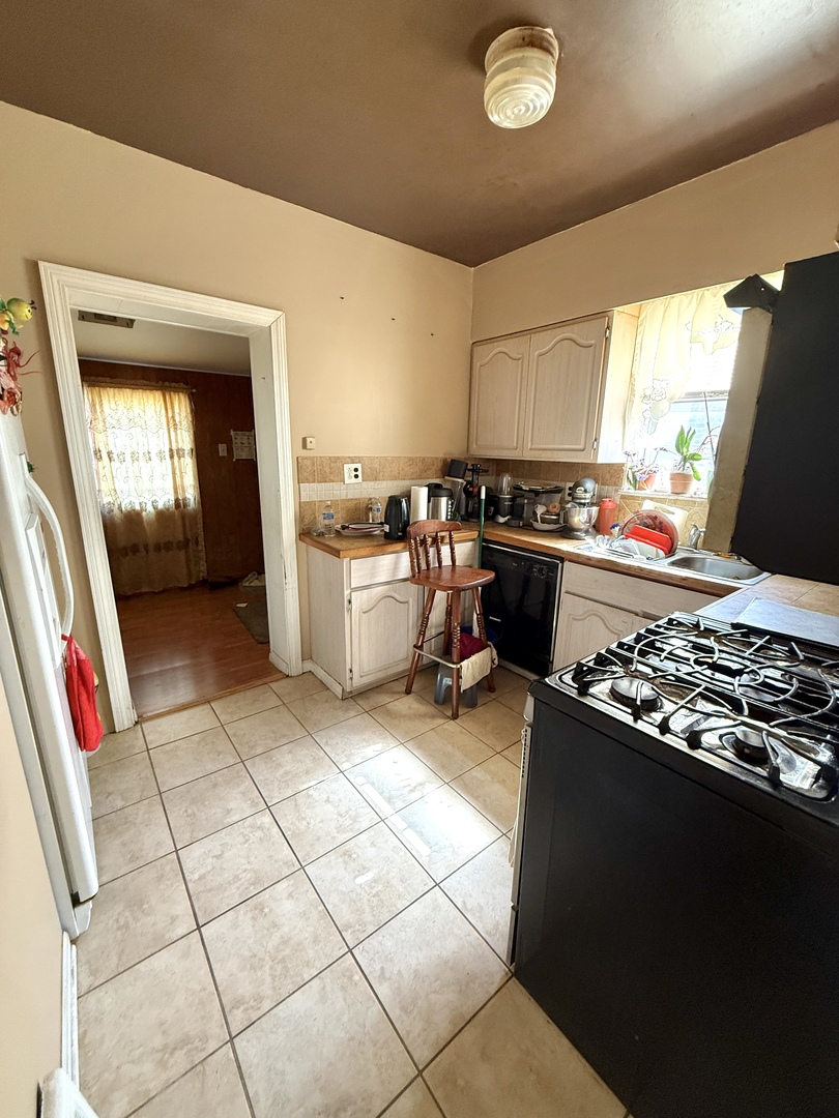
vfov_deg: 102.1
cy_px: 559
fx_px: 452
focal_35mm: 14
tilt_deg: -13.6
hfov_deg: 85.7
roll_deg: -2.0
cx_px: 420
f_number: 2.2
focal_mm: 2.22
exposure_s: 1/70
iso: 400
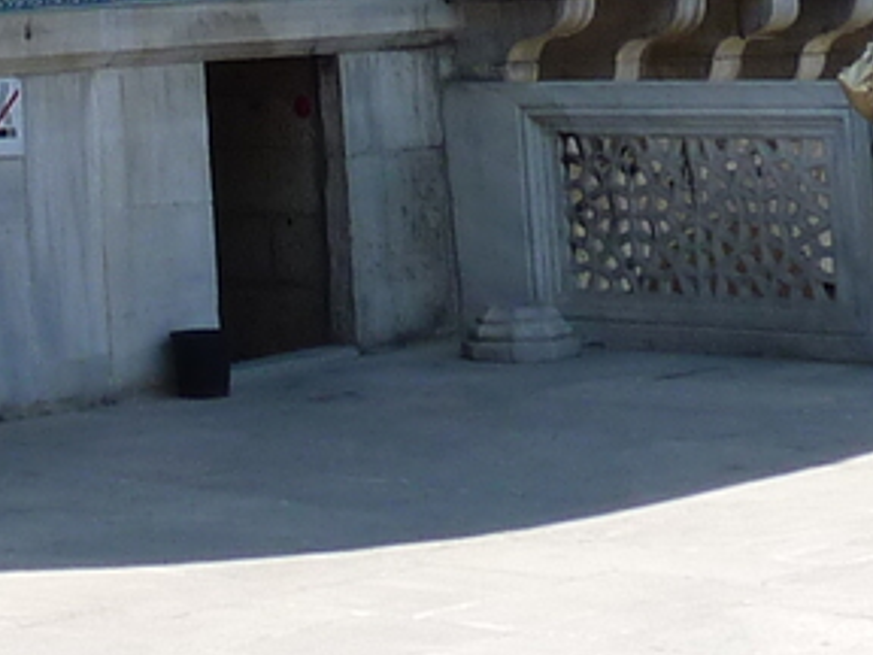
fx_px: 3506
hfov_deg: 13.8
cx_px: -127
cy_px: -782
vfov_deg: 9.7
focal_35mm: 139
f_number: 4
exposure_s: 1/320
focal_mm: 4.1
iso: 80
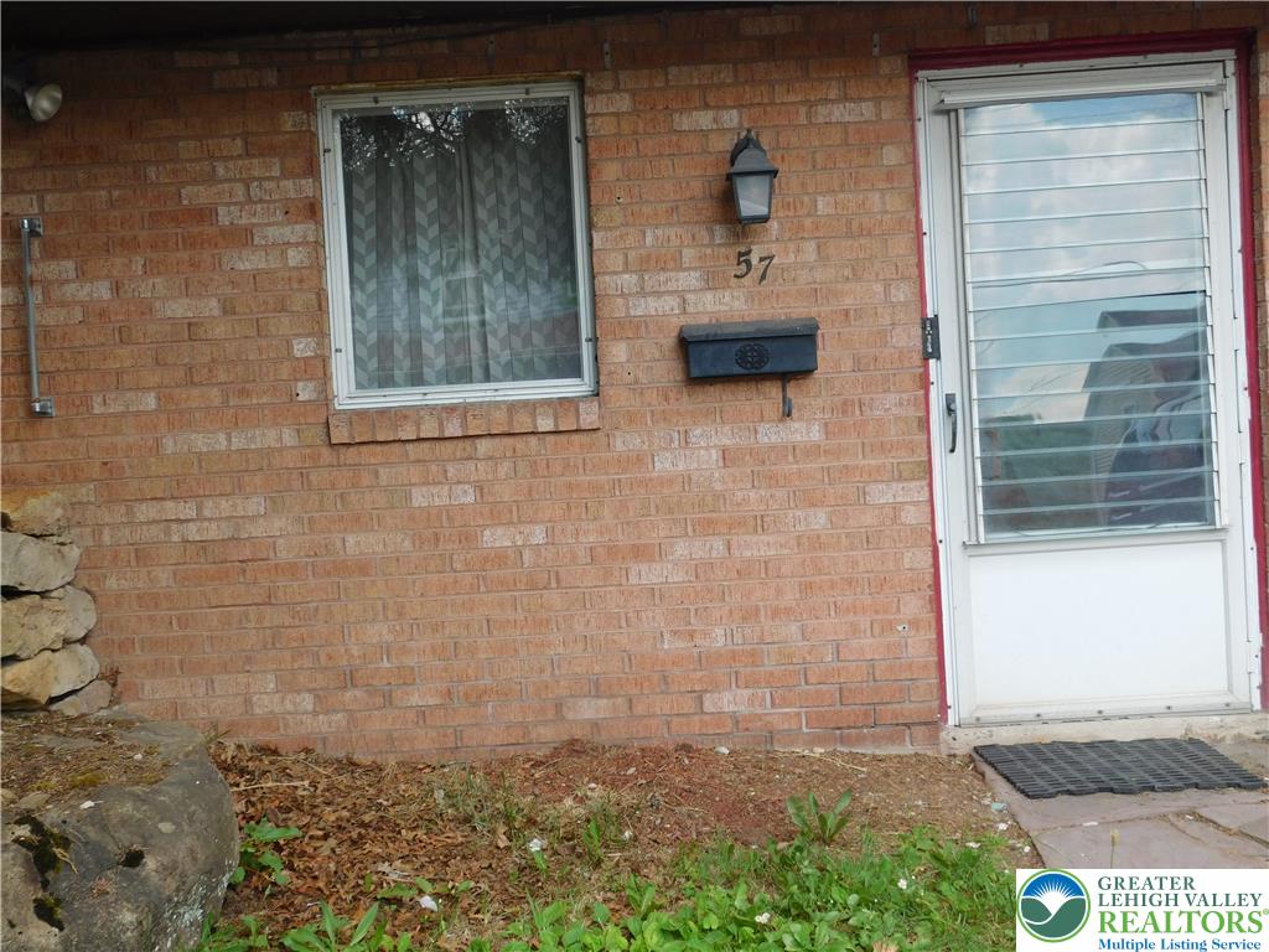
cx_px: 634
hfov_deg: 51.4
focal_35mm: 36
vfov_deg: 39.7
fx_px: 1320
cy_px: 476
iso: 125
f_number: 3.5
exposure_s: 1/200
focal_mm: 6.3
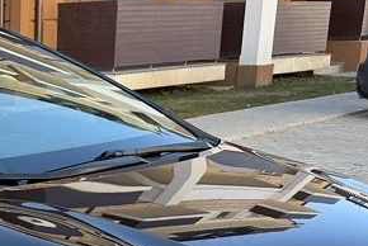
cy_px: 323
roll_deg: +2.1
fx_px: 880
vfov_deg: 15.2
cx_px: -117
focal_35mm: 86
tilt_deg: -17.7
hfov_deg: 21.3
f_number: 1.78
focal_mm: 6.76
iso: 80
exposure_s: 1/433
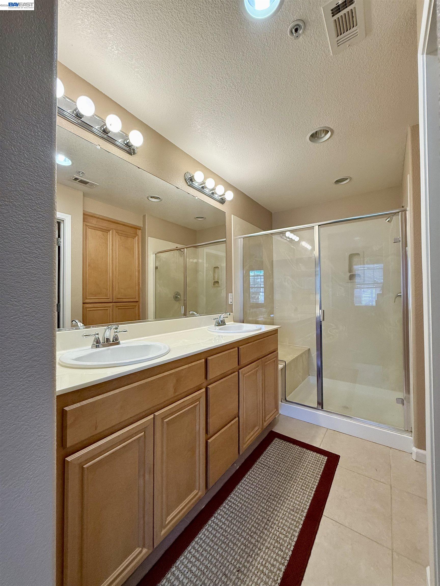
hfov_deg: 85.7
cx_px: 220
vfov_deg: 102.1
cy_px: 293
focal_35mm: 14
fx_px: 237
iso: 200
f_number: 2.2
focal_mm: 2.22
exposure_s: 1/120
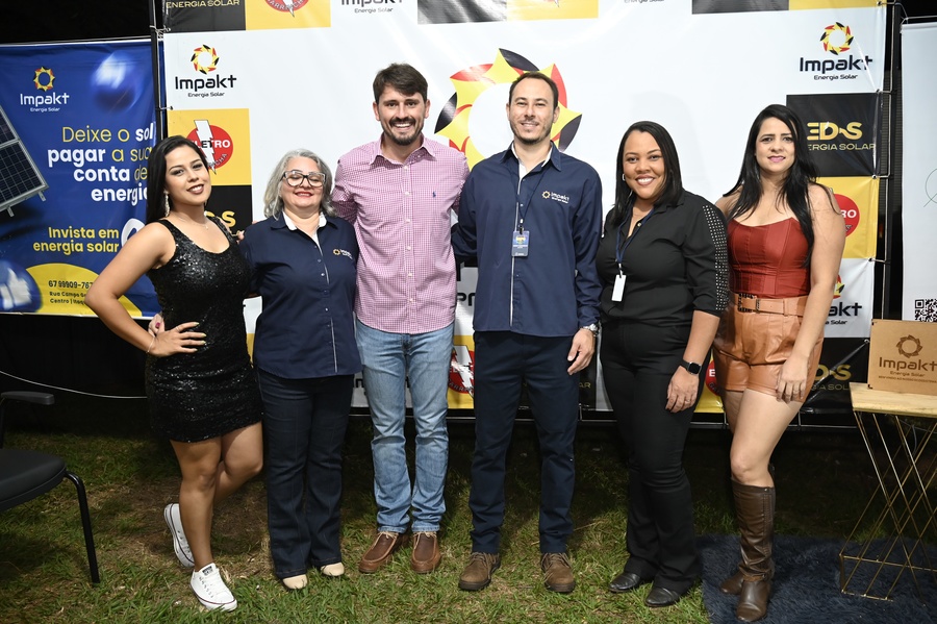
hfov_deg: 58.7
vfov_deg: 41.1
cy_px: 312
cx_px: 468
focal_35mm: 32
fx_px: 832
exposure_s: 1/60
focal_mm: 32
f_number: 4
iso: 1400
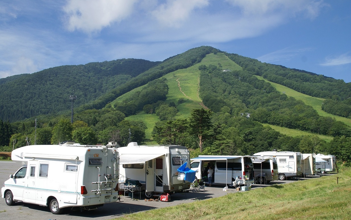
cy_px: 112
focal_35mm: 37
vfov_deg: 34.4
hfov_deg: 52.8
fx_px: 354
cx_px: 176
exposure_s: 1/200
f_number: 10
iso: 100
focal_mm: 24
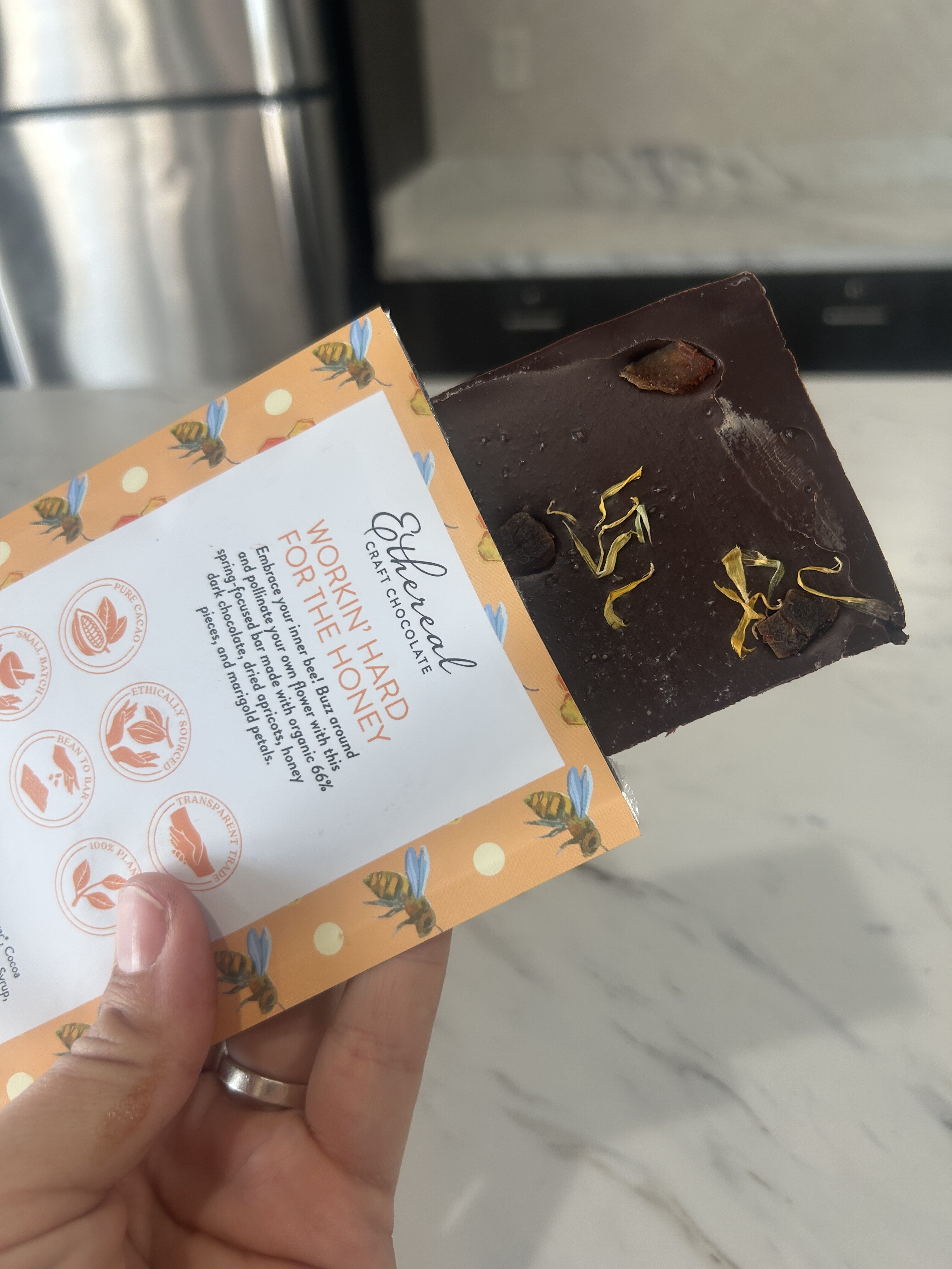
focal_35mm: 26
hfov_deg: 53.1
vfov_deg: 67.3
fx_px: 953
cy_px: 634
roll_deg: +3.0
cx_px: 476
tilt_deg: -31.4
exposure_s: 1/120
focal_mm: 5.7
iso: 64
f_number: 1.5
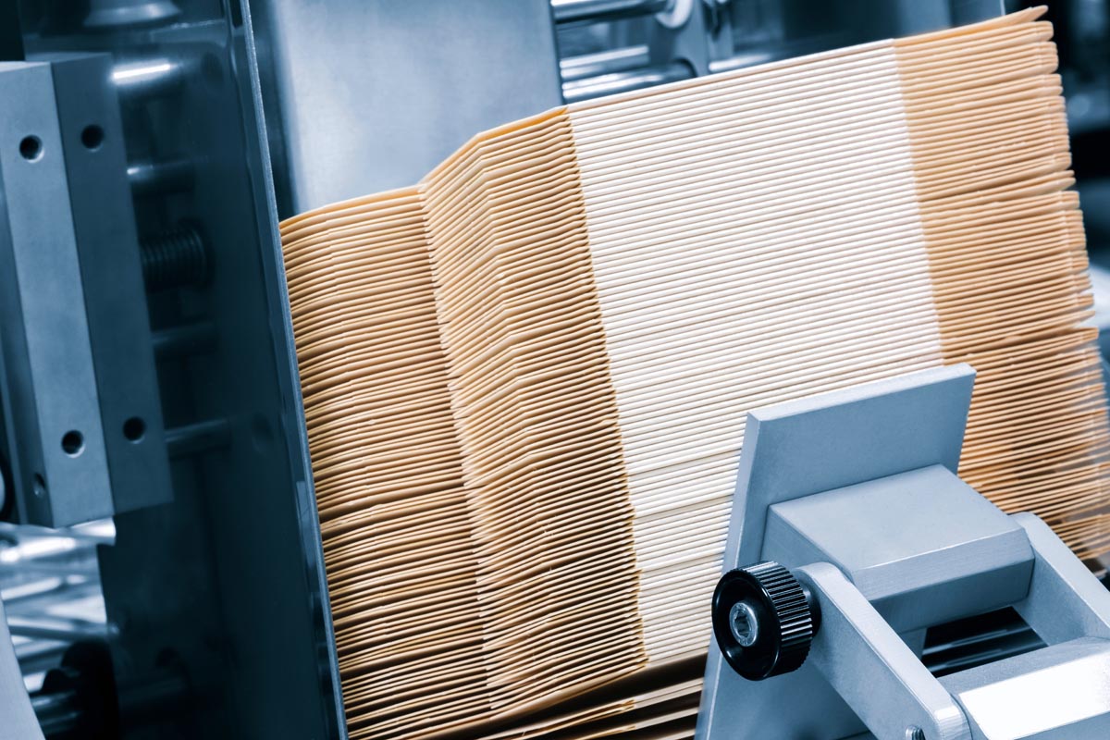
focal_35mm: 120
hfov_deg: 17.1
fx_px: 3700
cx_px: 555
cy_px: 370
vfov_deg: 11.4
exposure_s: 5
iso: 200
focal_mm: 80
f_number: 16
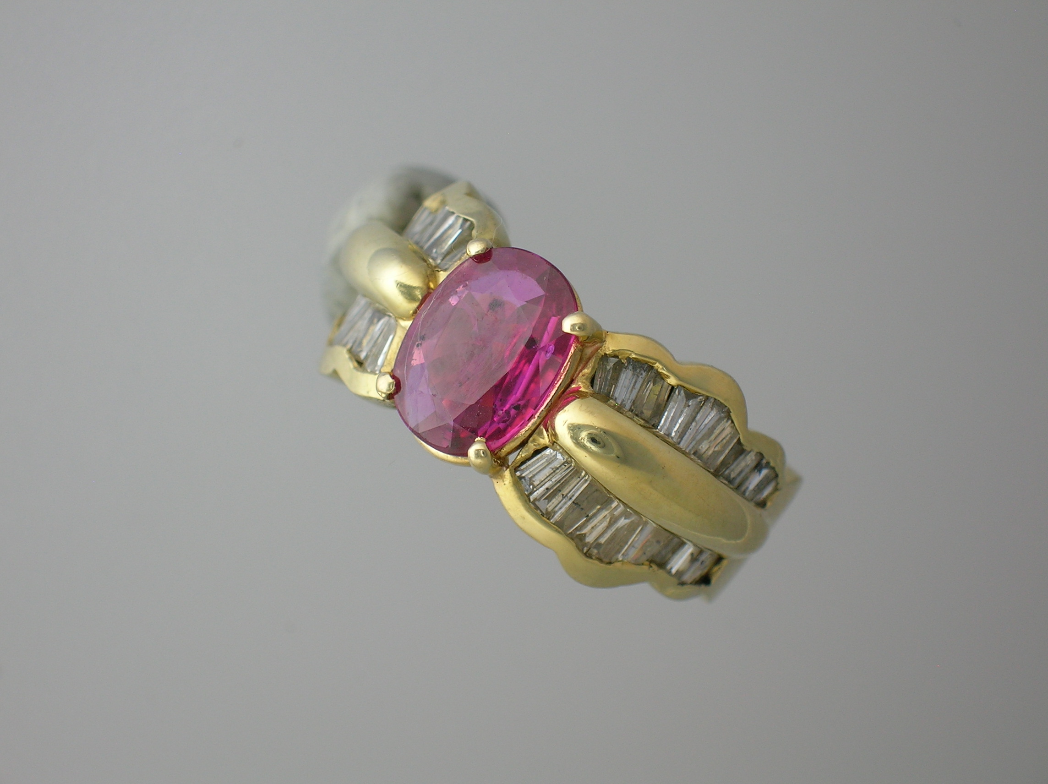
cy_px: 392
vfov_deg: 17.1
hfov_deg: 22.8
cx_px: 524
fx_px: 2601
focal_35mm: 86
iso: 50
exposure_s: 1/5.5
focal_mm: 14.3
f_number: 4.4
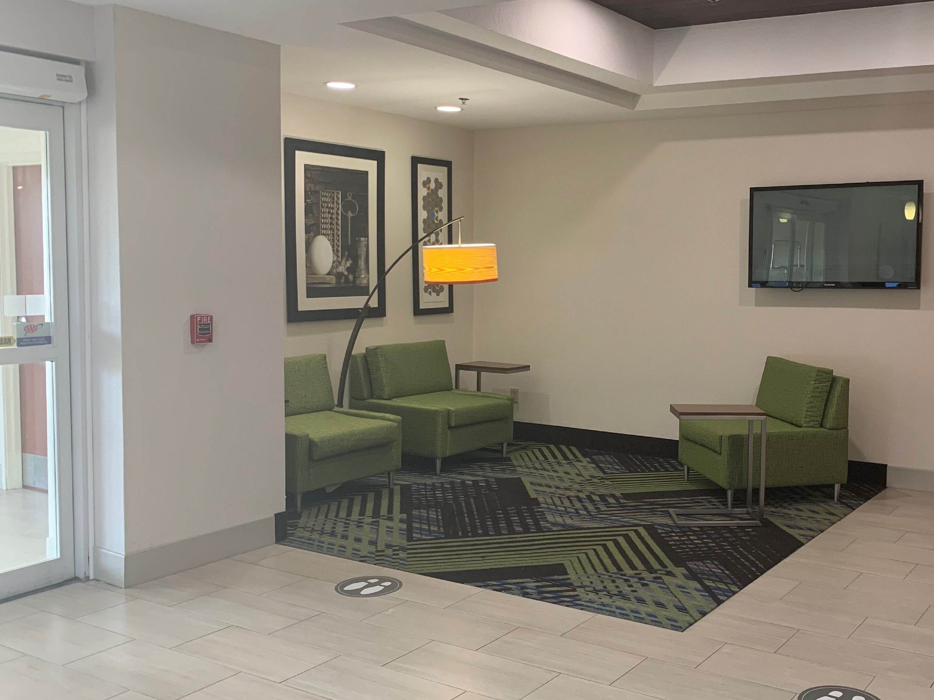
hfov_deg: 65.3
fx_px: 728
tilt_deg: -4.4
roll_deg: -2.7
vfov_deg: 51.3
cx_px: 453
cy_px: 359
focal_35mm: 27
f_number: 1.8
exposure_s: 1/60
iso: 125
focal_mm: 4.25
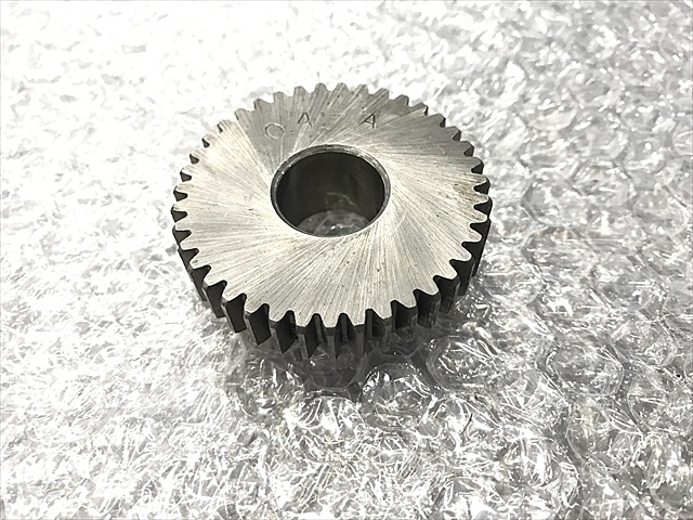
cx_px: 346
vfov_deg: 49.7
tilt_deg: -57.5
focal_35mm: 28
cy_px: 260
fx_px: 561
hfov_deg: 63.4
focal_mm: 3.99
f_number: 1.8
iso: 40
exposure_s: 1/17
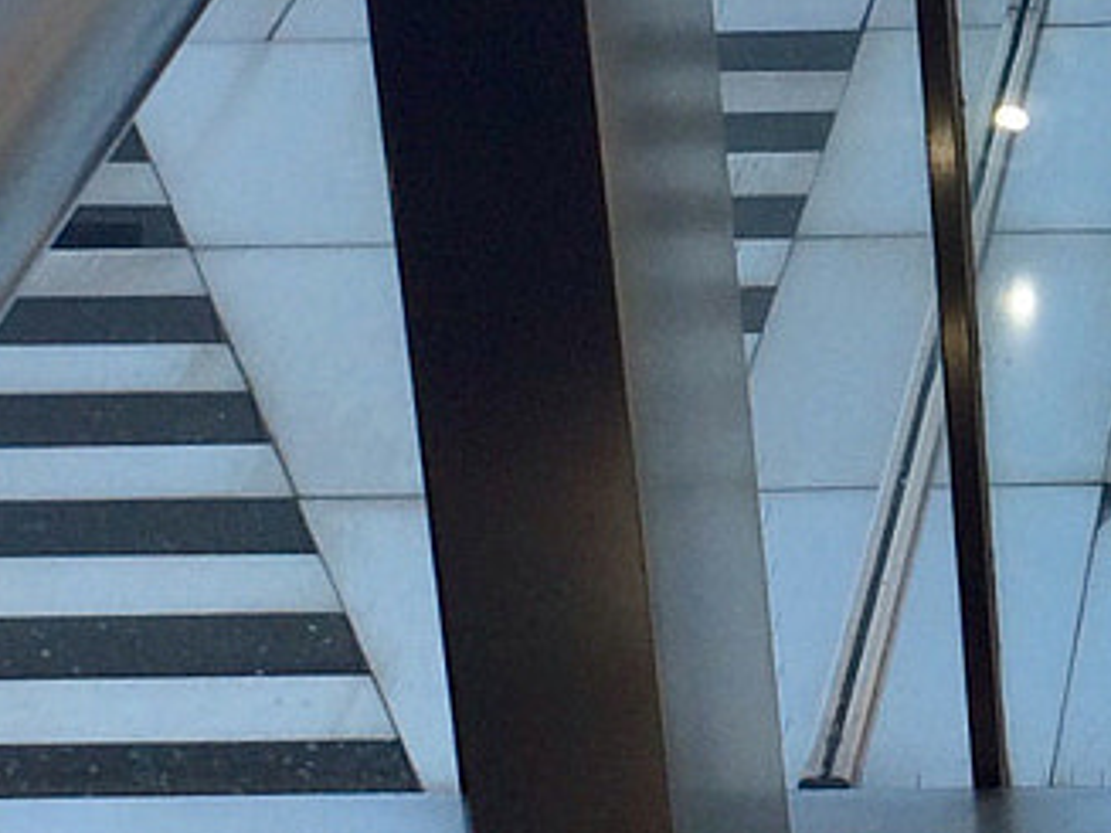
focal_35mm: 142
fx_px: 4556
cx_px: 1356
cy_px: 70
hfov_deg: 13.5
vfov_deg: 10.4
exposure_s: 1/115
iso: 32
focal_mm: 4.15
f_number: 2.2
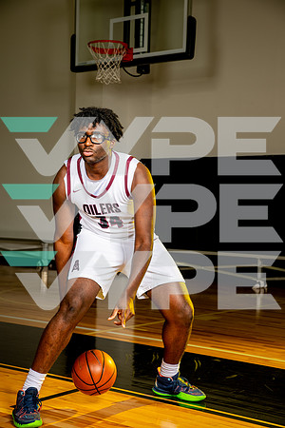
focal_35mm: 65
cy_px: 214
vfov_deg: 31.0
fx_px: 772
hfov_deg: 20.9
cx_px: 142
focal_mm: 65
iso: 100
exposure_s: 1/200
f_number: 6.3
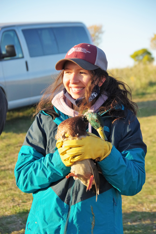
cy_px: 117
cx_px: 78
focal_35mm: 150
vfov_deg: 13.7
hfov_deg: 9.1
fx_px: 975
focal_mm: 100
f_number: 7.1
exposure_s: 1/1000
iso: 1600
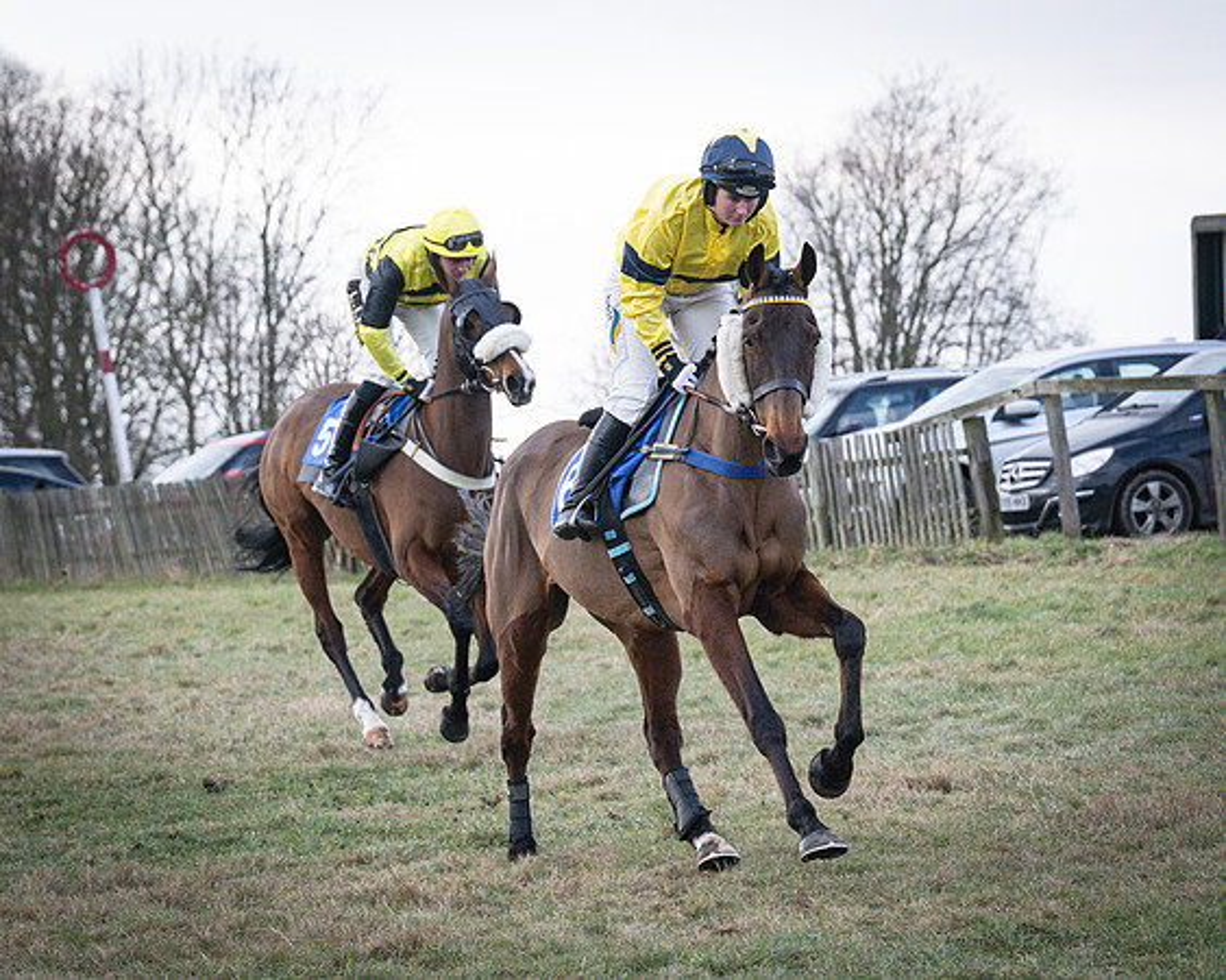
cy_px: 479
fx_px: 6784
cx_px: 737
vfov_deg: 8.3
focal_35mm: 187
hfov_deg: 10.3
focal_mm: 77
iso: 400
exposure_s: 1/1600
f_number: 4
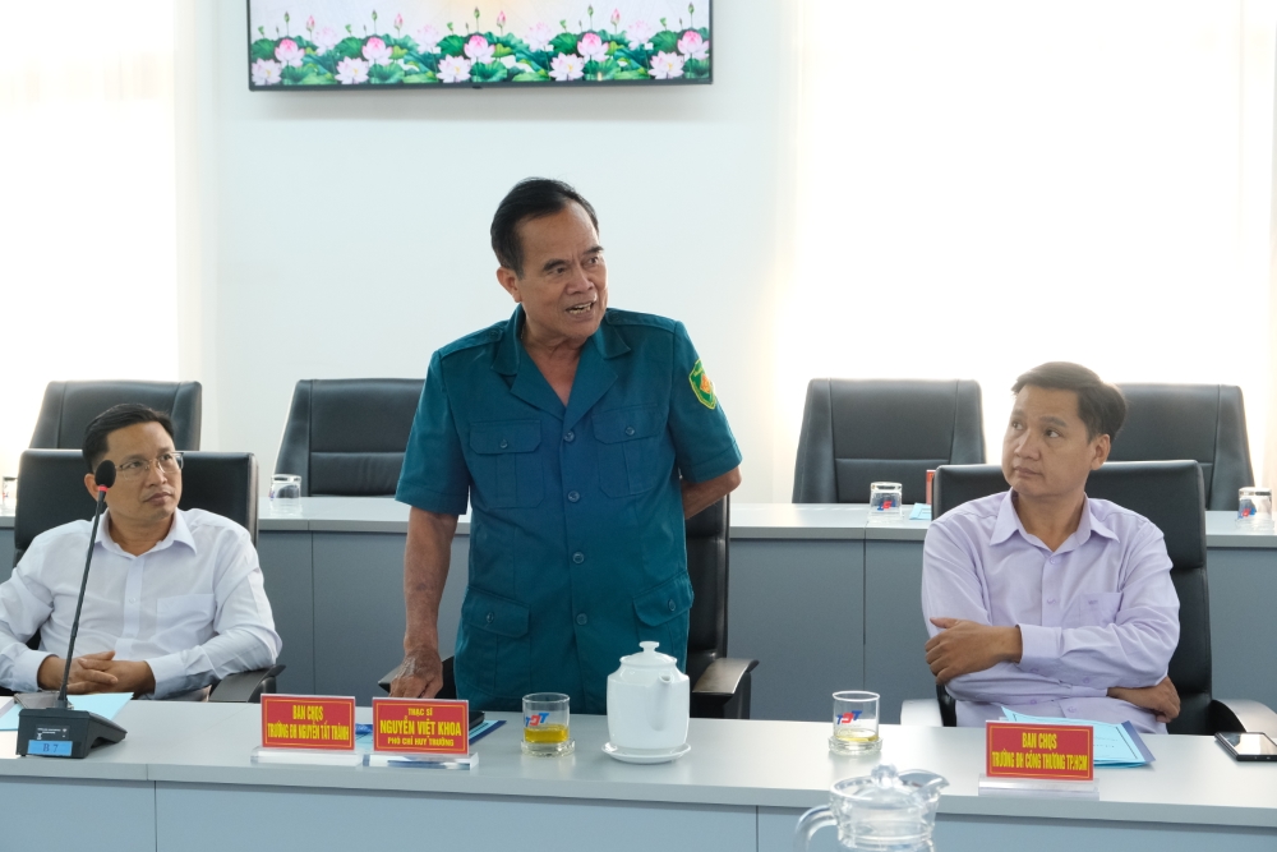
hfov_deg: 33.9
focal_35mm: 59
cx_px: 638
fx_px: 2093
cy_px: 426
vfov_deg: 23.0
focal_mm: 39
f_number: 5.6
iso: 2500
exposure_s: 1/125
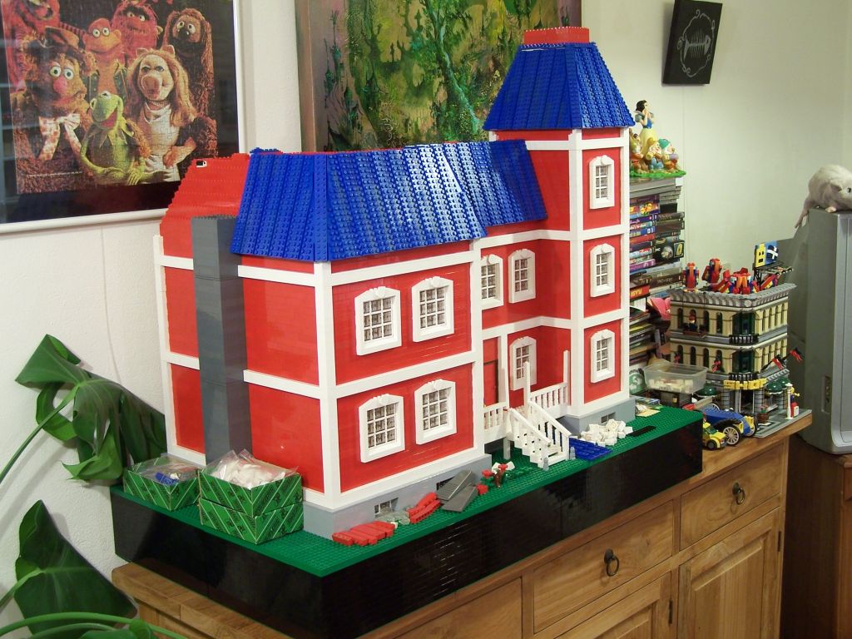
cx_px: 426
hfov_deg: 39.7
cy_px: 320
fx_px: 1181
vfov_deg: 30.3
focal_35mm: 48
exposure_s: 1/2
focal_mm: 8
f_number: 3
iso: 80
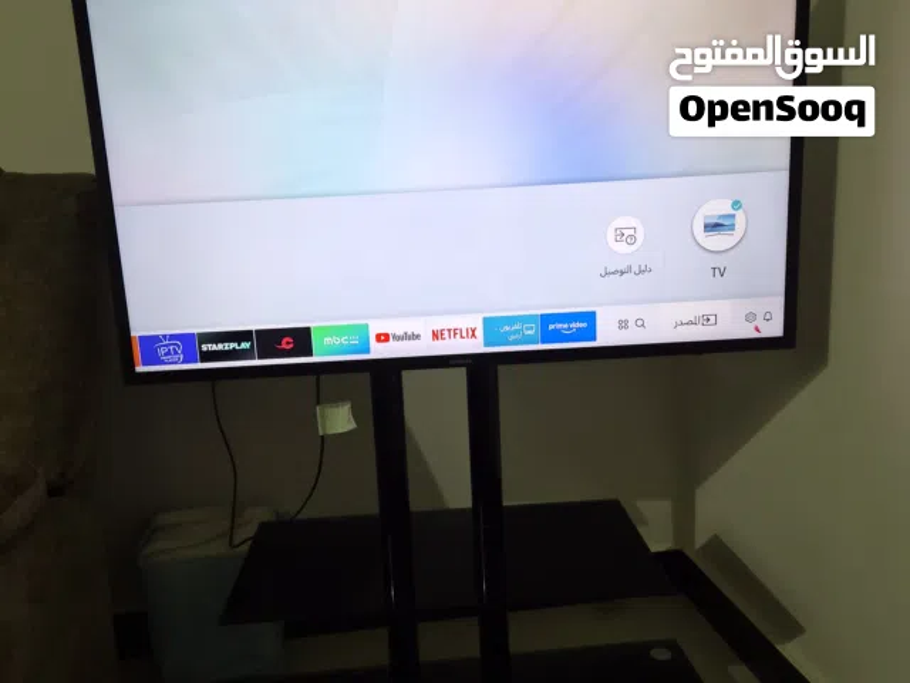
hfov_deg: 73.9
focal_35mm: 23
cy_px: 342
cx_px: 455
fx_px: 605
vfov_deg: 58.9
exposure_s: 1/100
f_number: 1.8
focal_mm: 5.4
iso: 320
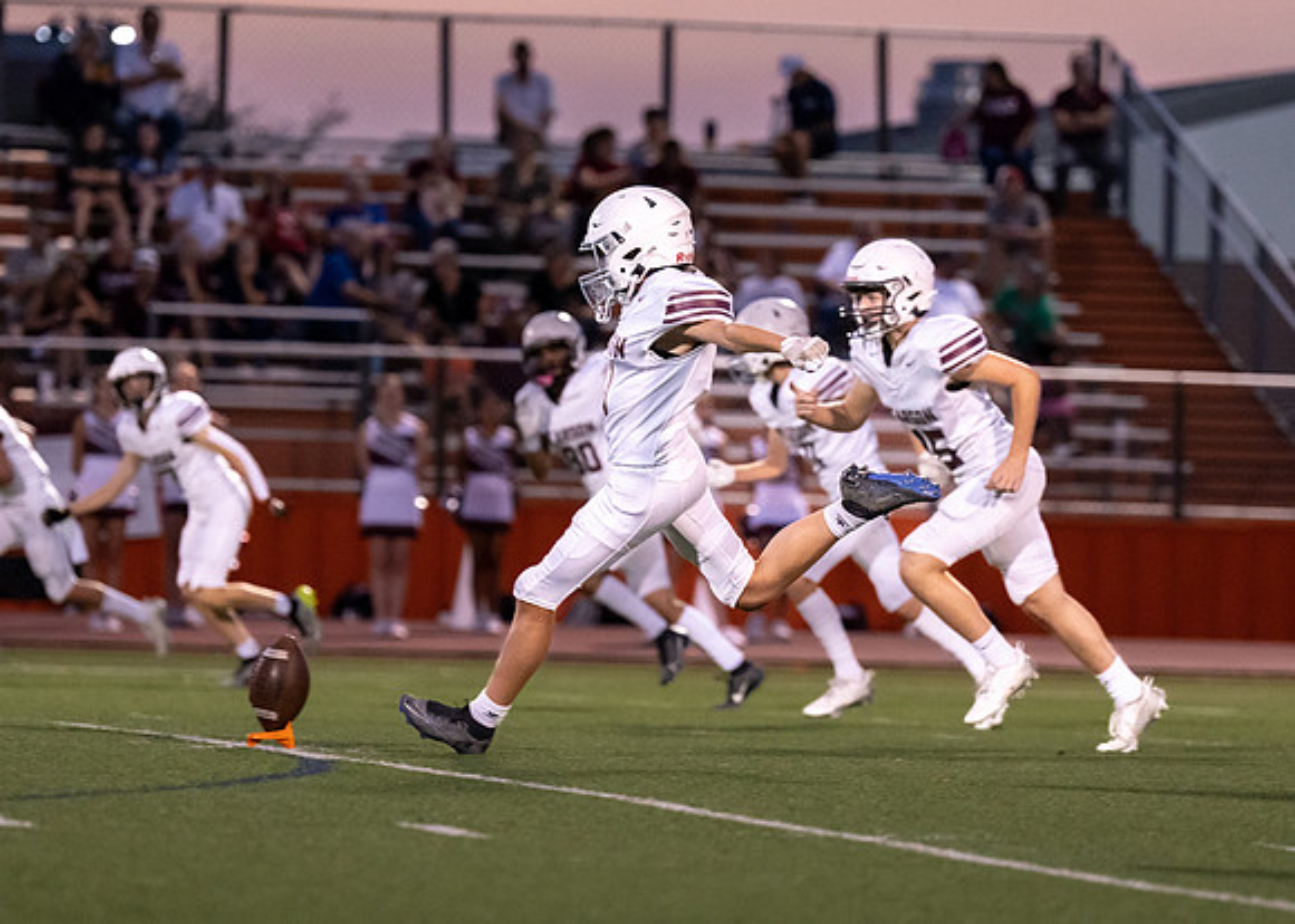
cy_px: 478
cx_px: 625
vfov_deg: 5.6
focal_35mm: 259
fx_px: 9530
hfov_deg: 7.8
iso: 2500
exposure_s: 1/1000
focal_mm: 156
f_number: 2.8
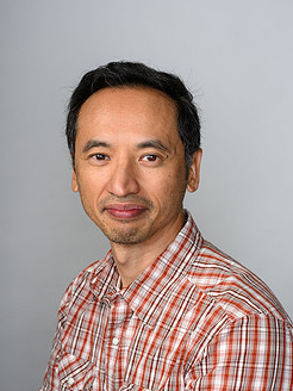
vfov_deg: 29.4
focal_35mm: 66
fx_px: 745
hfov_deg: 22.3
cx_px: 156
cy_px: 219
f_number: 6.3
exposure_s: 1/200
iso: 200
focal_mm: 50
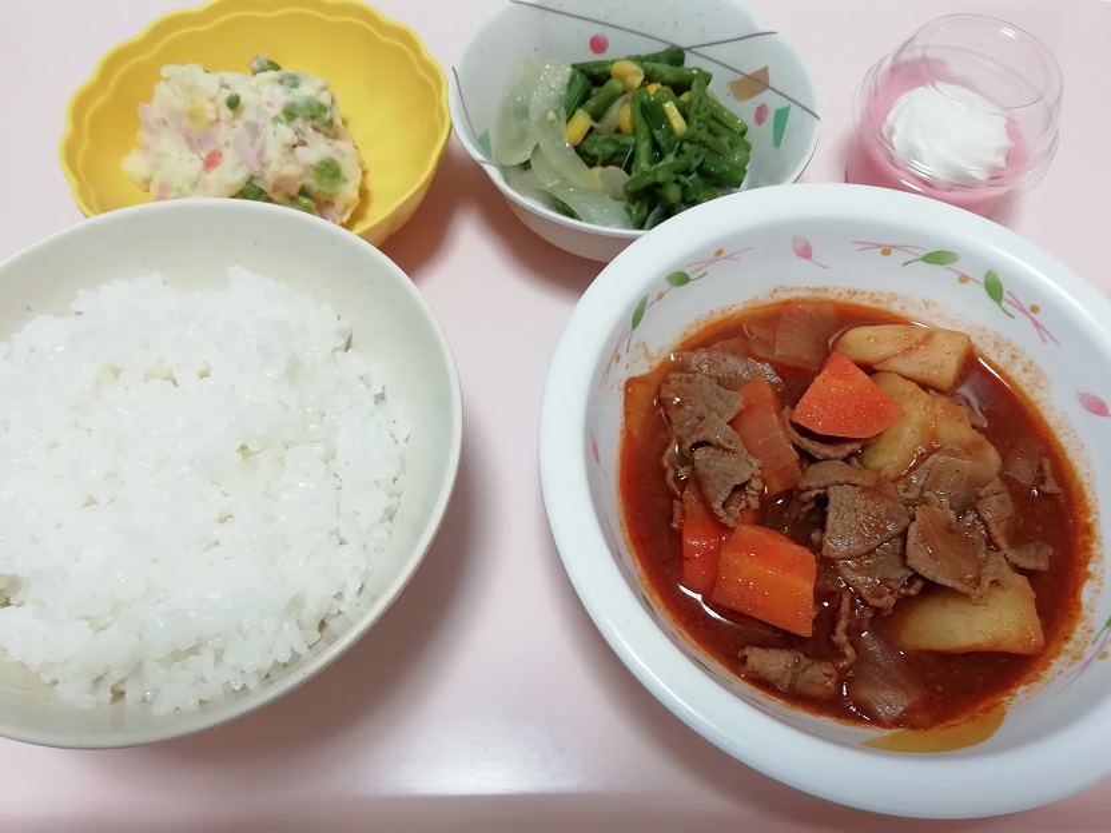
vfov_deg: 53.1
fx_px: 834
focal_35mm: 26
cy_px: 416
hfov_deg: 67.3
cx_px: 556
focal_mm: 3.46
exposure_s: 1/33.3
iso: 80
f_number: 2.2
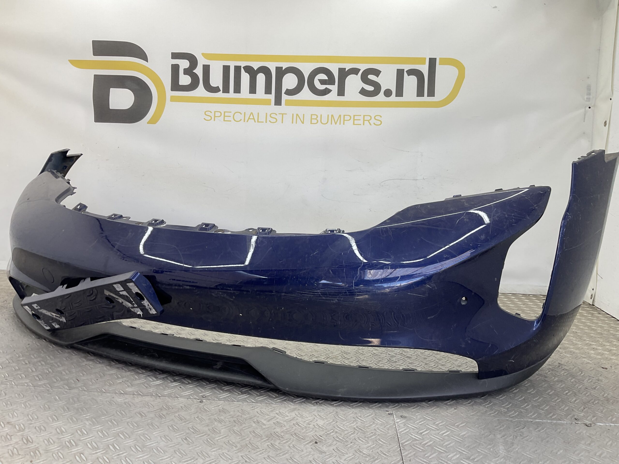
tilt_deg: -7.7
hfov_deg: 61.7
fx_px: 519
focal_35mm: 29
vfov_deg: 48.2
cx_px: 310
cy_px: 232
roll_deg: -3.2
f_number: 1.8
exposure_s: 1/120
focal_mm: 3
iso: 20
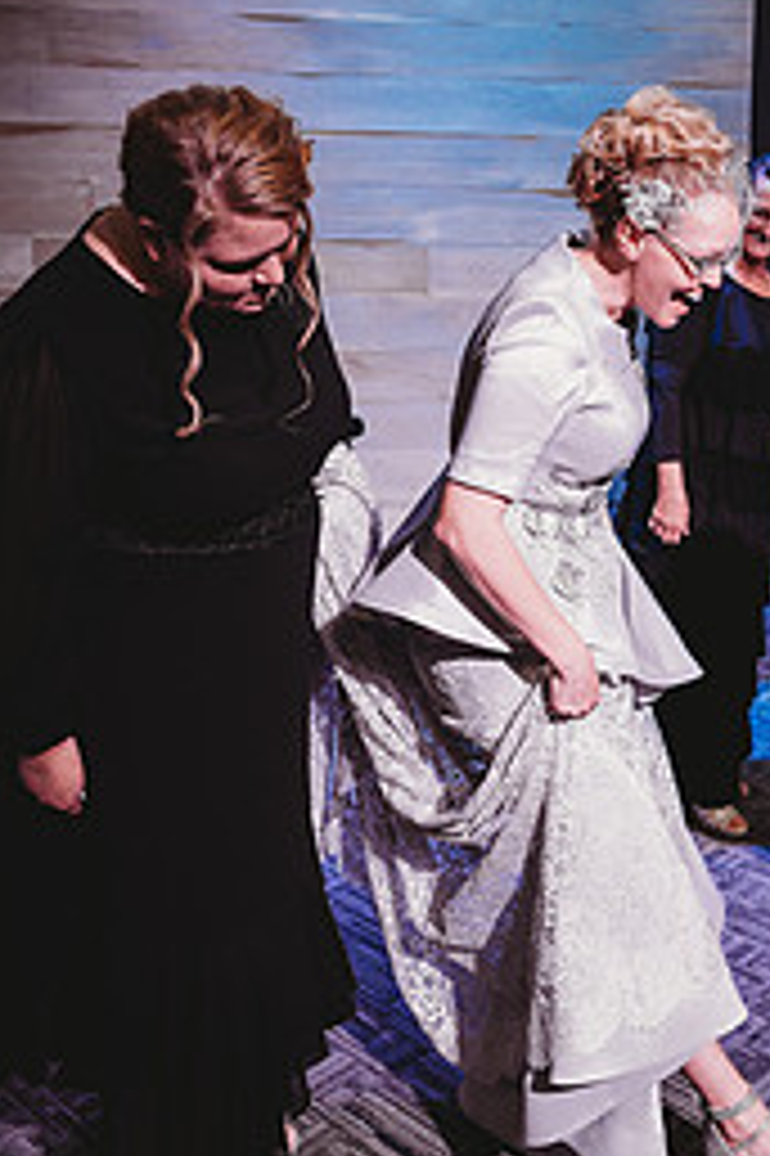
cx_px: 671
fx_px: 1349
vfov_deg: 45.9
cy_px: 409
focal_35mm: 42
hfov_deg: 30.6
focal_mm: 24
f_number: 2.2
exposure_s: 1/125
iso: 400
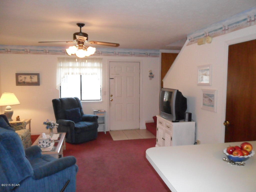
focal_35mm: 27
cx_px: 128
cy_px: 96
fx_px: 200
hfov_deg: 65.3
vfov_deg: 51.4
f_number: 3.5
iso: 400
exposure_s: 1/45
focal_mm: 4.9
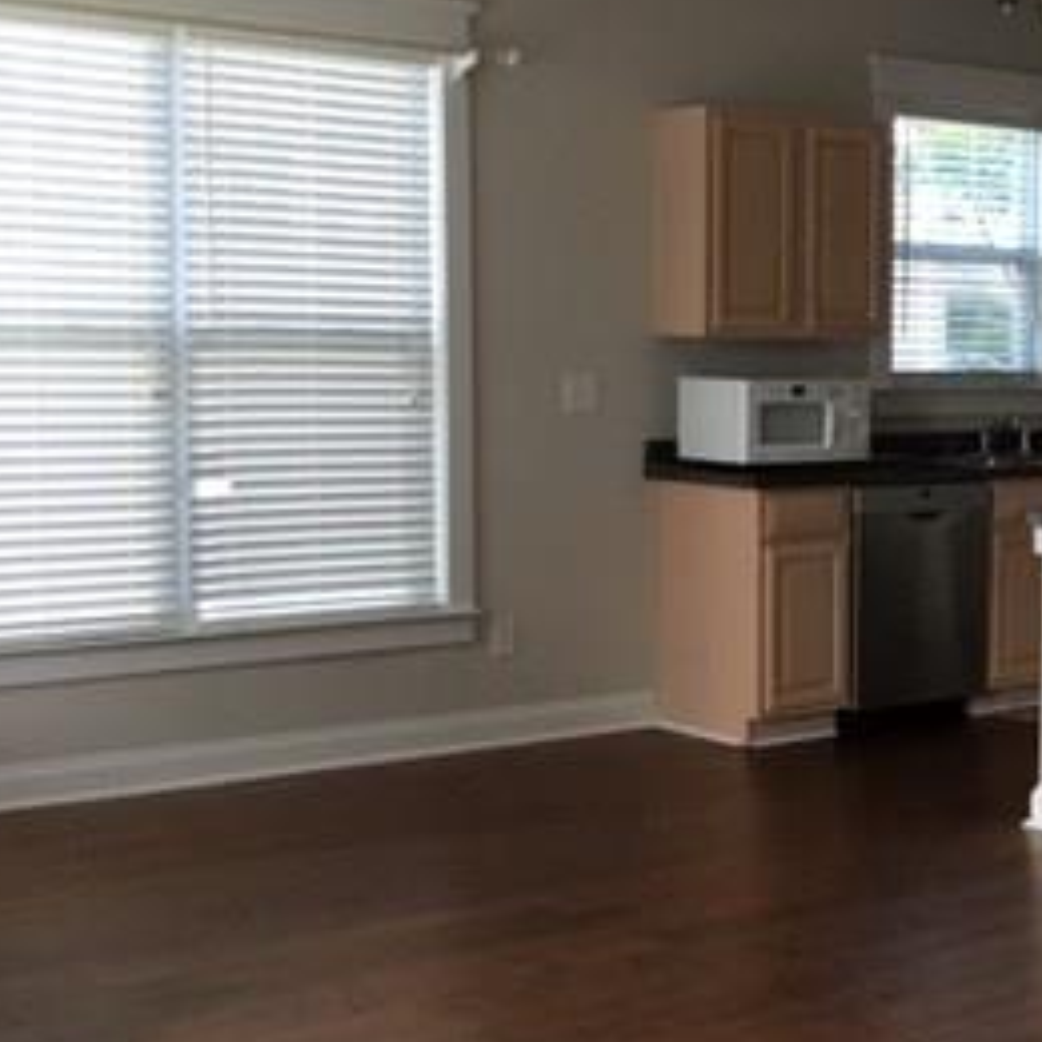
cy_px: 513
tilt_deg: -6.0
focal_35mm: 63
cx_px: 1090
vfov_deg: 27.3
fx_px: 2146
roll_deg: -0.6
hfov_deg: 25.6
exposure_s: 1/30
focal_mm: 4.15
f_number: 2.2
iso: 40
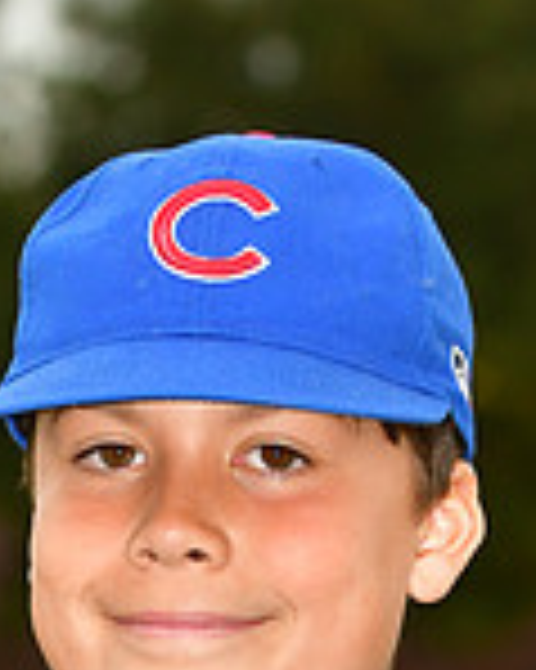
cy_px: 1115
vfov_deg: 3.7
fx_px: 10358
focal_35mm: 522
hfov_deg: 3.0
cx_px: 16
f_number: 5
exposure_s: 1/1000
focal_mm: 95
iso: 400
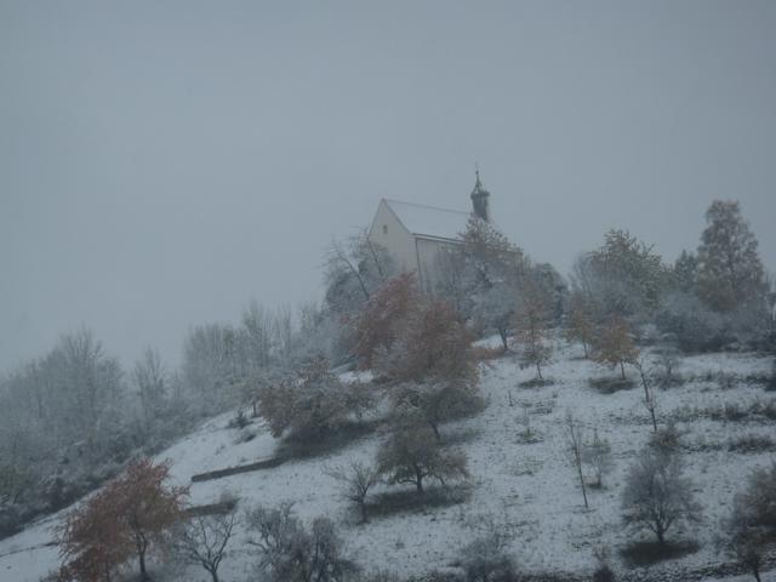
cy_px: 291
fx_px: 2645
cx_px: 388
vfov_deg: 12.6
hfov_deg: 16.7
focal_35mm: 118
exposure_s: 1/250
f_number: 5.5
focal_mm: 21.22
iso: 80
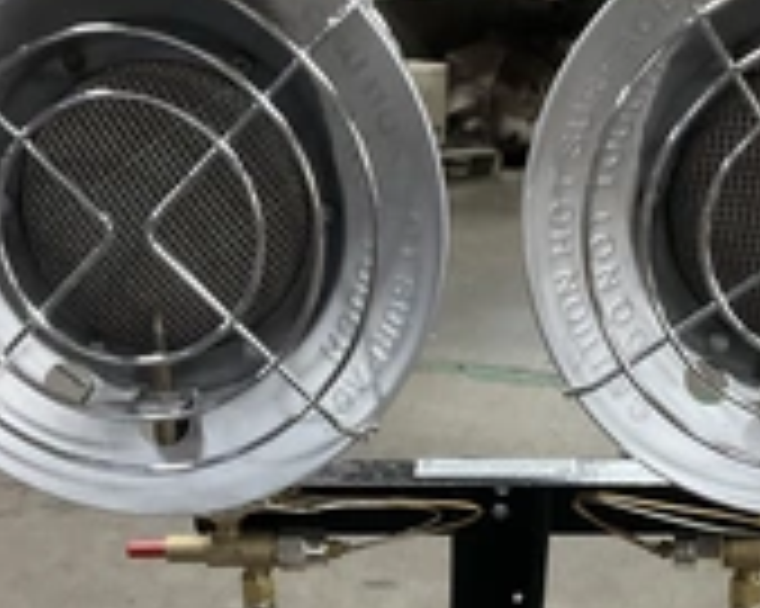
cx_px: 495
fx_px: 1506
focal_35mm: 67
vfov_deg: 22.6
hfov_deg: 28.2
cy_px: 464
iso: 320
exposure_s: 1/40
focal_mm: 3
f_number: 1.8
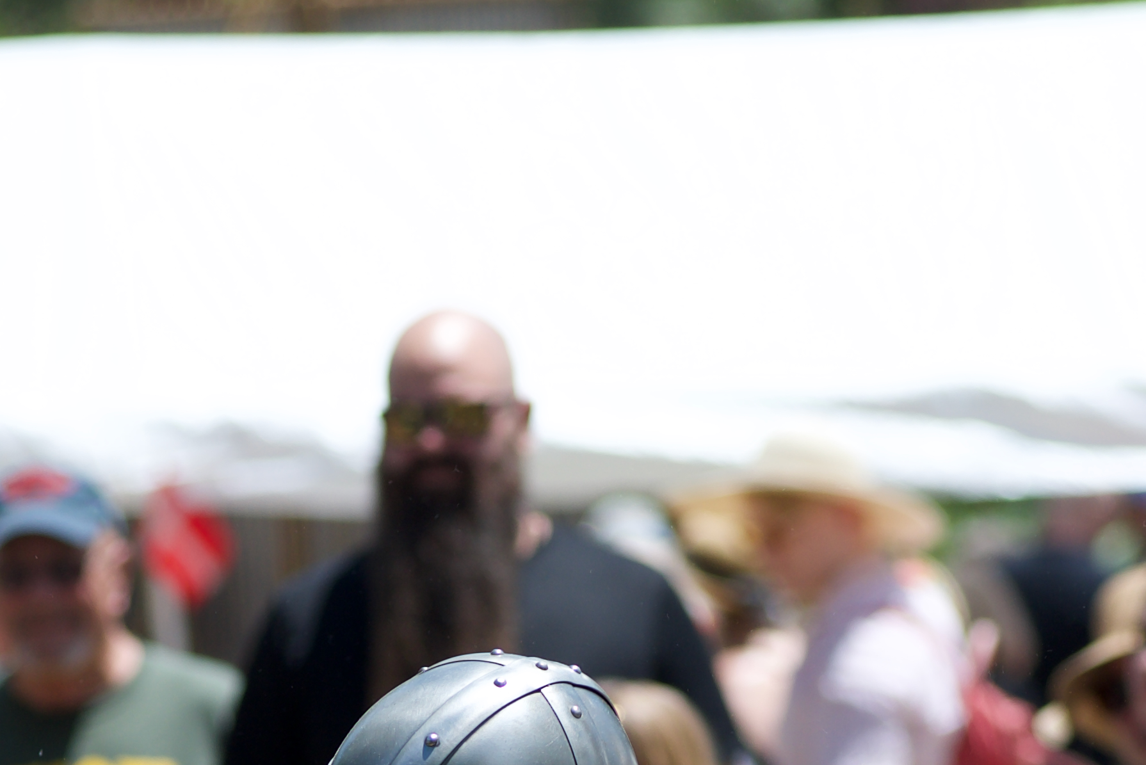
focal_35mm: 420
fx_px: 13375
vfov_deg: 3.3
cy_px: 1179
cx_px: 672
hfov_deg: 4.9
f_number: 4
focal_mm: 125
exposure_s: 1/1600
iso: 200
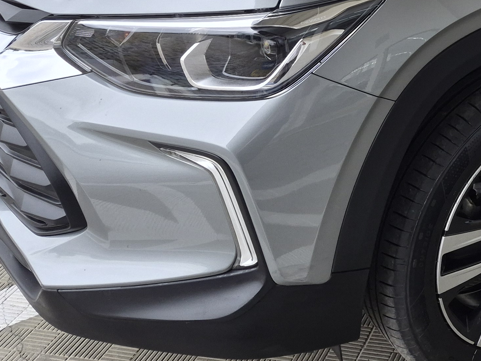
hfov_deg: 28.0
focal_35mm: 63
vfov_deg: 21.2
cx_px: 531
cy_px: -100
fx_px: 875
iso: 80
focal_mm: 5.4
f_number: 1.8
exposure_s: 1/662
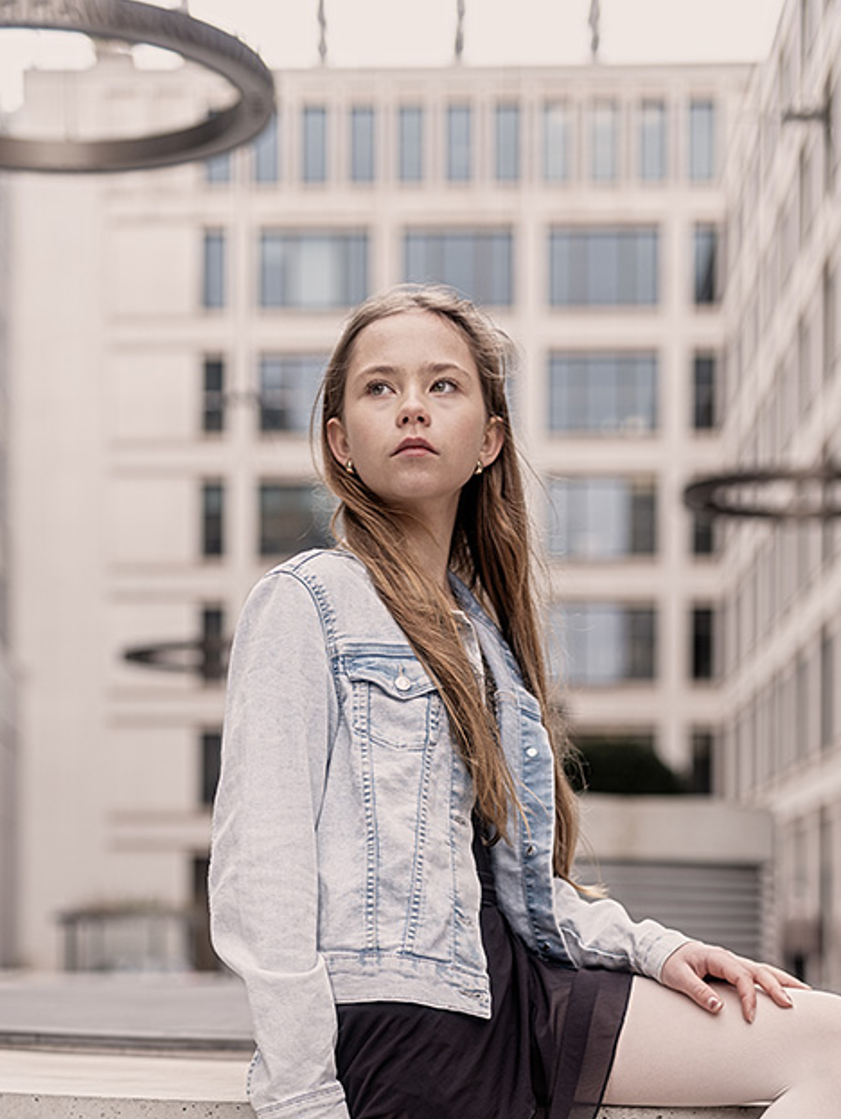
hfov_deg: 19.1
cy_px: 1065
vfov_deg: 24.4
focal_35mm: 77
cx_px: 498
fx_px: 2492
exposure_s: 1/250
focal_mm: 50
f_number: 2.2
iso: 125
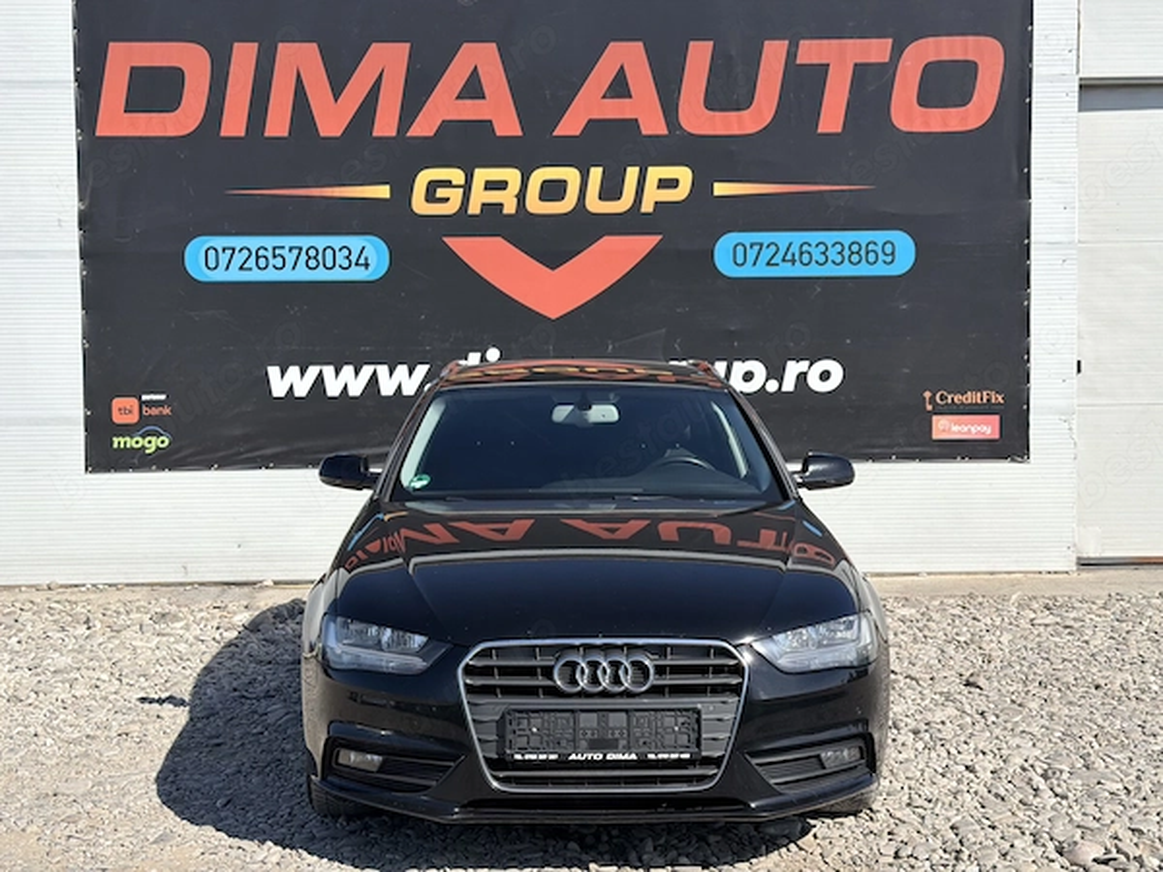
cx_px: 582
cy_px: 436
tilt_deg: -3.0
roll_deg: +0.9
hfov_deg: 39.7
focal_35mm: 48
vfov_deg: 30.3
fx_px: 1613
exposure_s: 1/4329
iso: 64
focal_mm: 6.76
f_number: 1.78
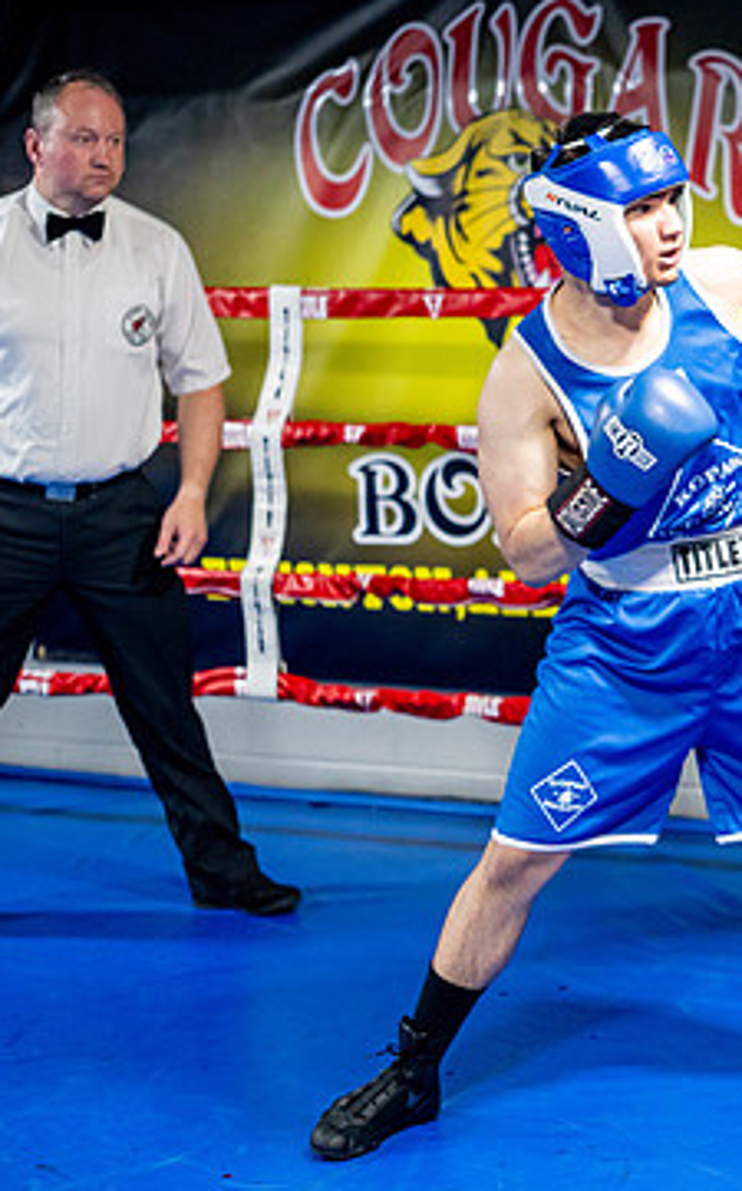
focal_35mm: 82
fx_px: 2658
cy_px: 622
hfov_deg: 15.3
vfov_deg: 25.2
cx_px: 900
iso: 4000
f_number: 2
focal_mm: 50
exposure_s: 1/800
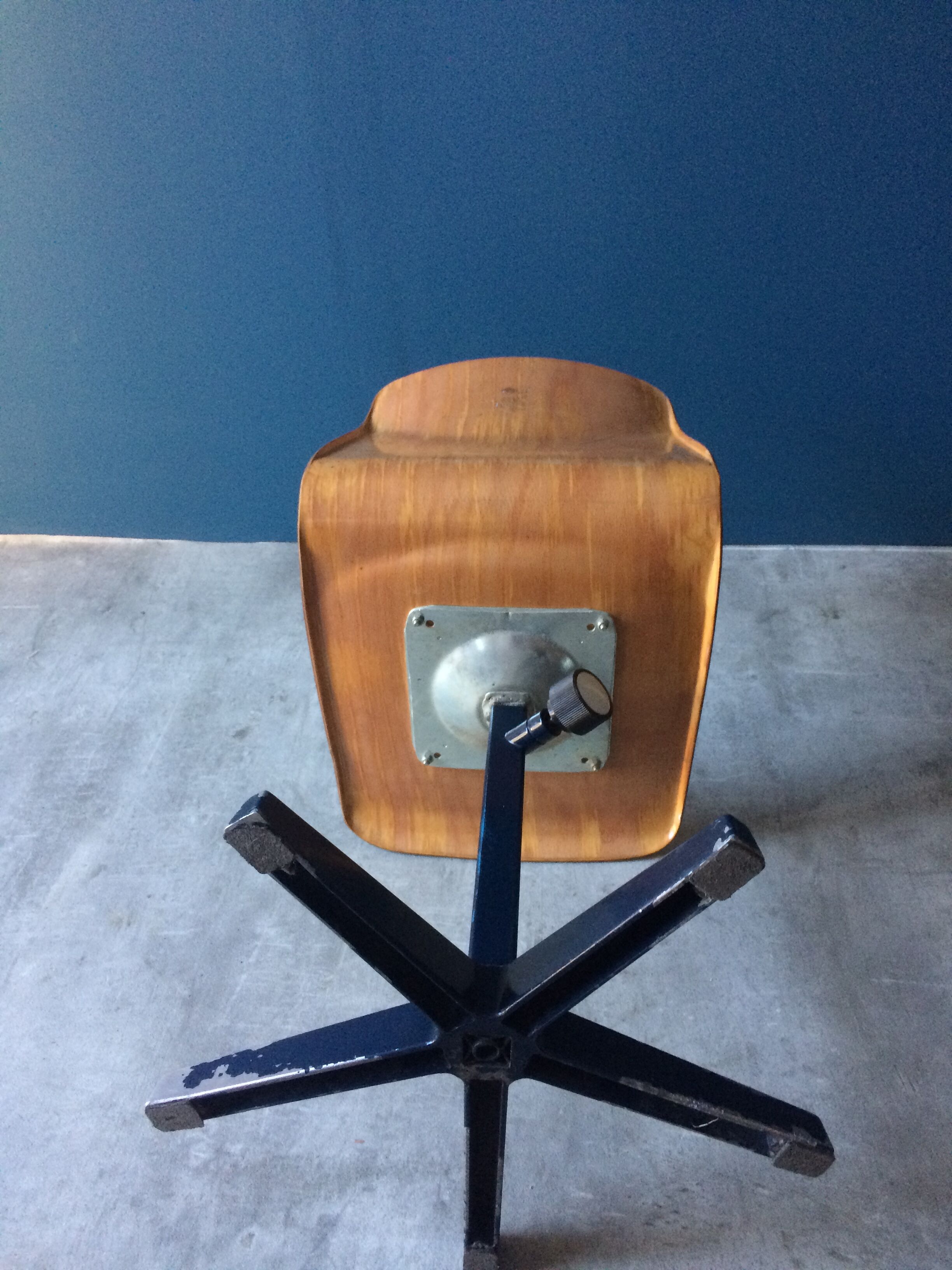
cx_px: 476
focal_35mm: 29
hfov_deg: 48.2
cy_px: 635
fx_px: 1063
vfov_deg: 61.7
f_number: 2.2
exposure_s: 1/33
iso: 250
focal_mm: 4.15
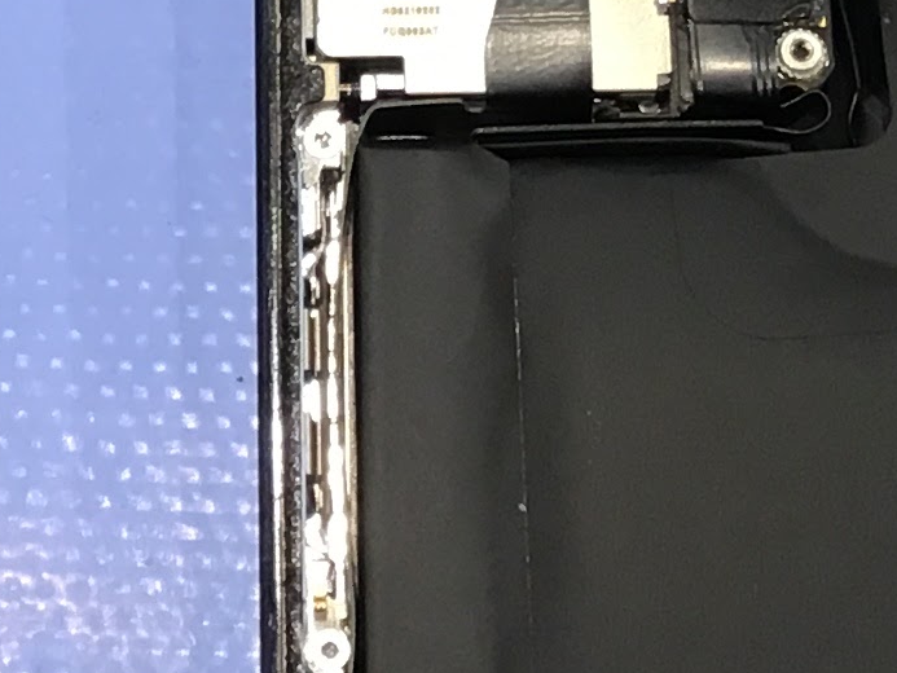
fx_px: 3784
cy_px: -69
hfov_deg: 13.4
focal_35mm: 146
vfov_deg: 10.1
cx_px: 146
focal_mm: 3.3
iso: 64
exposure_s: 1/30
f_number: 2.4
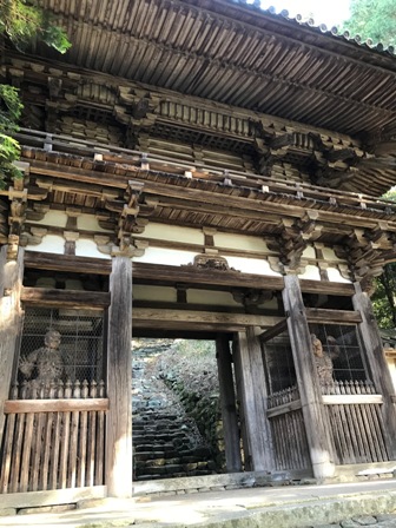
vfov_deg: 63.4
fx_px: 427
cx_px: 198
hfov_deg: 49.7
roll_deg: +5.7
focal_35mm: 28
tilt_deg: +28.0
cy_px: 264
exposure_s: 1/20
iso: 40
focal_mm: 3.99
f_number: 1.8
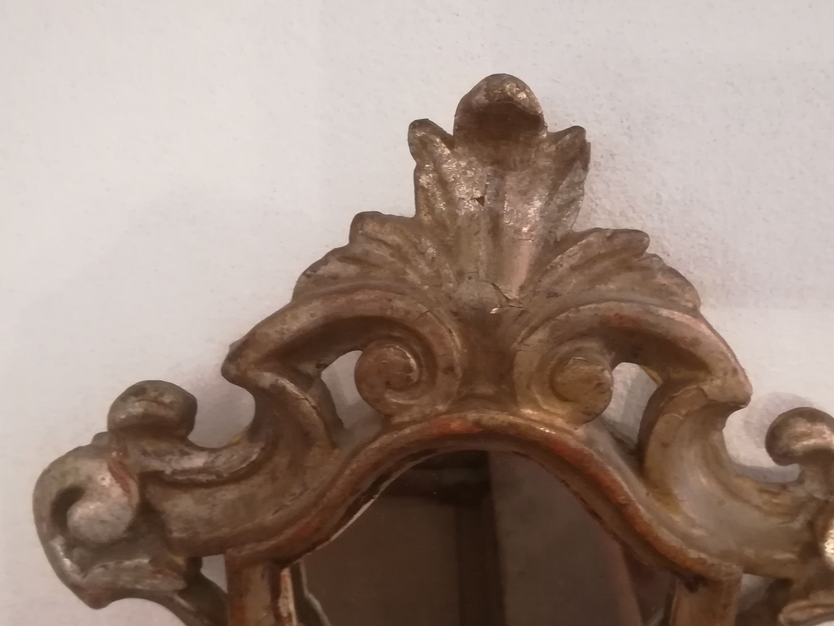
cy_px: 333
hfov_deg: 50.0
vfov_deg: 38.7
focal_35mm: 37
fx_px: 891
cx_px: 474
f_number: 2.2
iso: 640
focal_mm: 3.83
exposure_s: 1/20
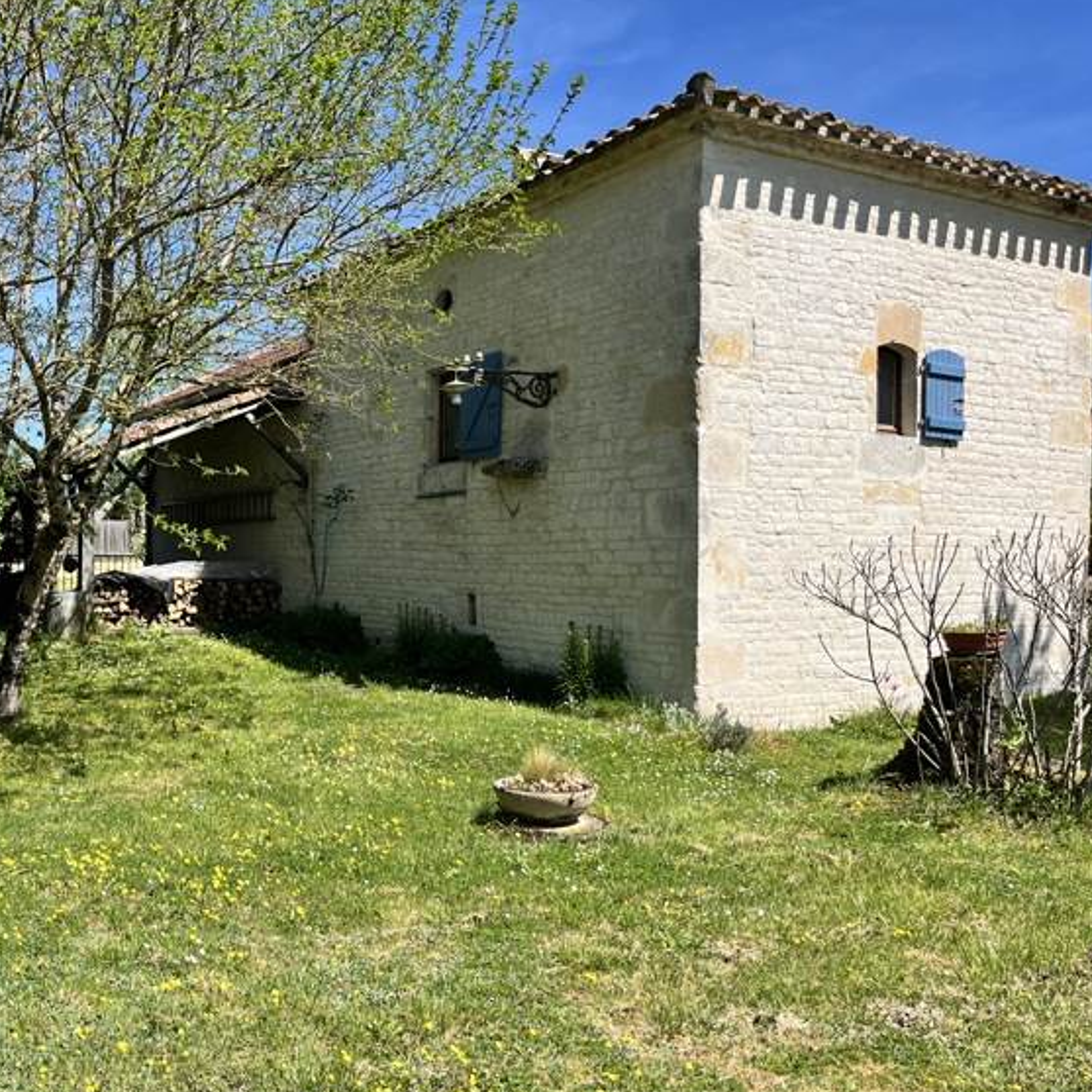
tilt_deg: -1.5
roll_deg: +0.5
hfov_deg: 48.5
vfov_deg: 49.7
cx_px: 329
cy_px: 574
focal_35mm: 33
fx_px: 1178
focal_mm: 5.1
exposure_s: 1/2513
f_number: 1.6
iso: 50
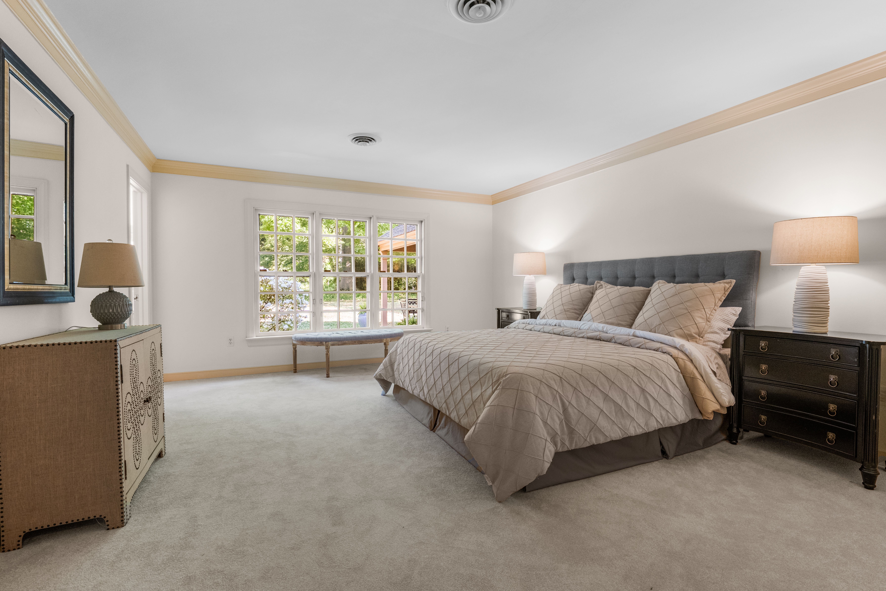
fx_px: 394
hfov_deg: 96.7
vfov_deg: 73.7
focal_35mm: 16
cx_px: 443
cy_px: 296
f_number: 5.6
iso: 1250
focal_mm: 16
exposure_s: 1/13
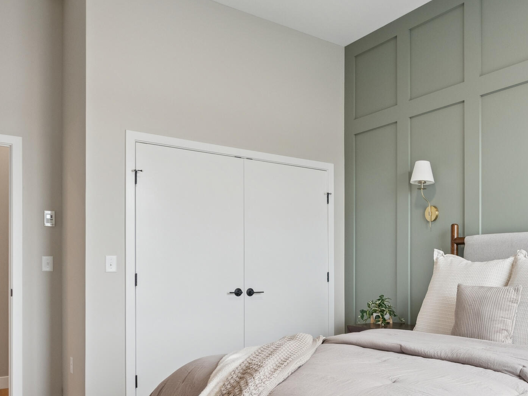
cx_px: 386
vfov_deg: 42.1
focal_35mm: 33
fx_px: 503
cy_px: 279
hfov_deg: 53.3
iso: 640
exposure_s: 1/60
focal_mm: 16
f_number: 7.1
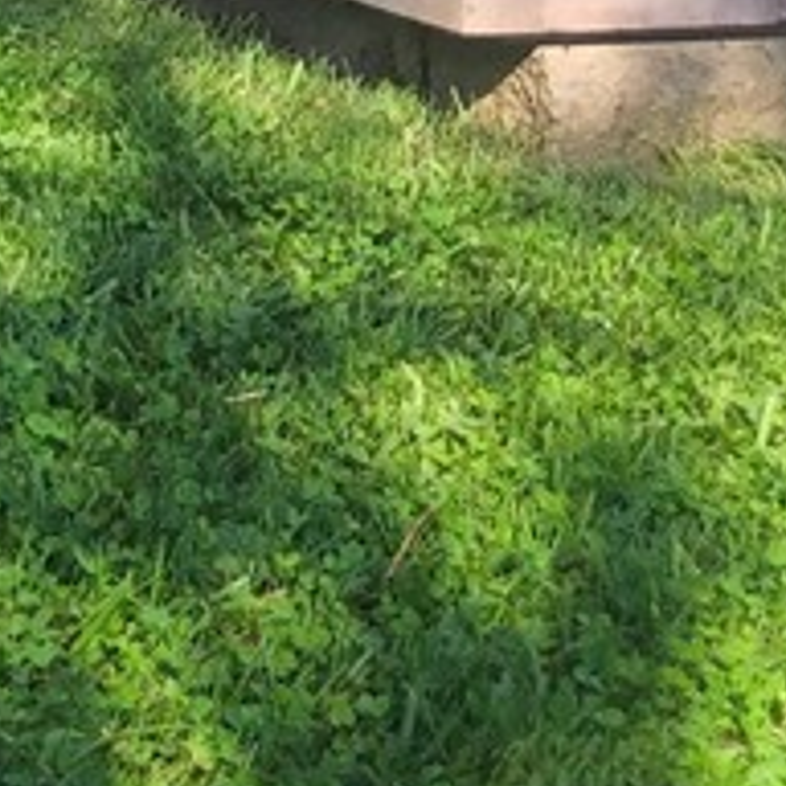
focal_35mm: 132
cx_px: -786
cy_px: -413
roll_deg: +2.1
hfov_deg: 11.8
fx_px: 3391
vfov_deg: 12.5
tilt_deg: -2.3
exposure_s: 1/607
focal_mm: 3.99
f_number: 1.8
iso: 20
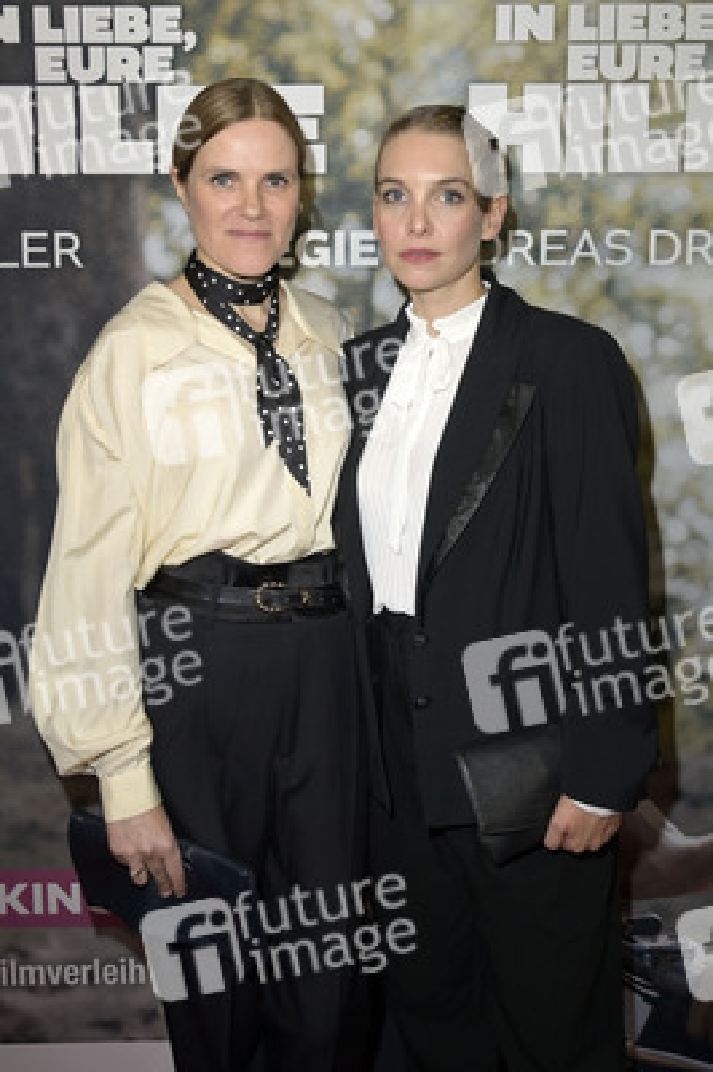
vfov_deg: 58.8
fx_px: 952
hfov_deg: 41.0
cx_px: 356
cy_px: 536
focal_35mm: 32
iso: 640
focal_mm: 32
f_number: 5.6
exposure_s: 1/250
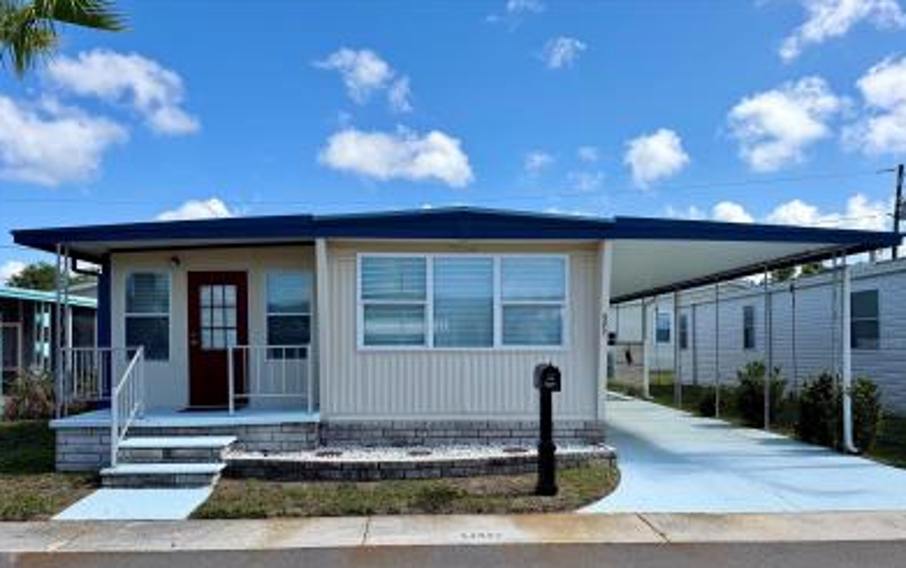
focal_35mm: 26
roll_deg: +0.2
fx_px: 642
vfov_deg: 47.4
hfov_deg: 70.4
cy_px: 343
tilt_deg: +0.7
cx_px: 450
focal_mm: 6.76
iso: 80
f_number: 1.78
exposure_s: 1/3953
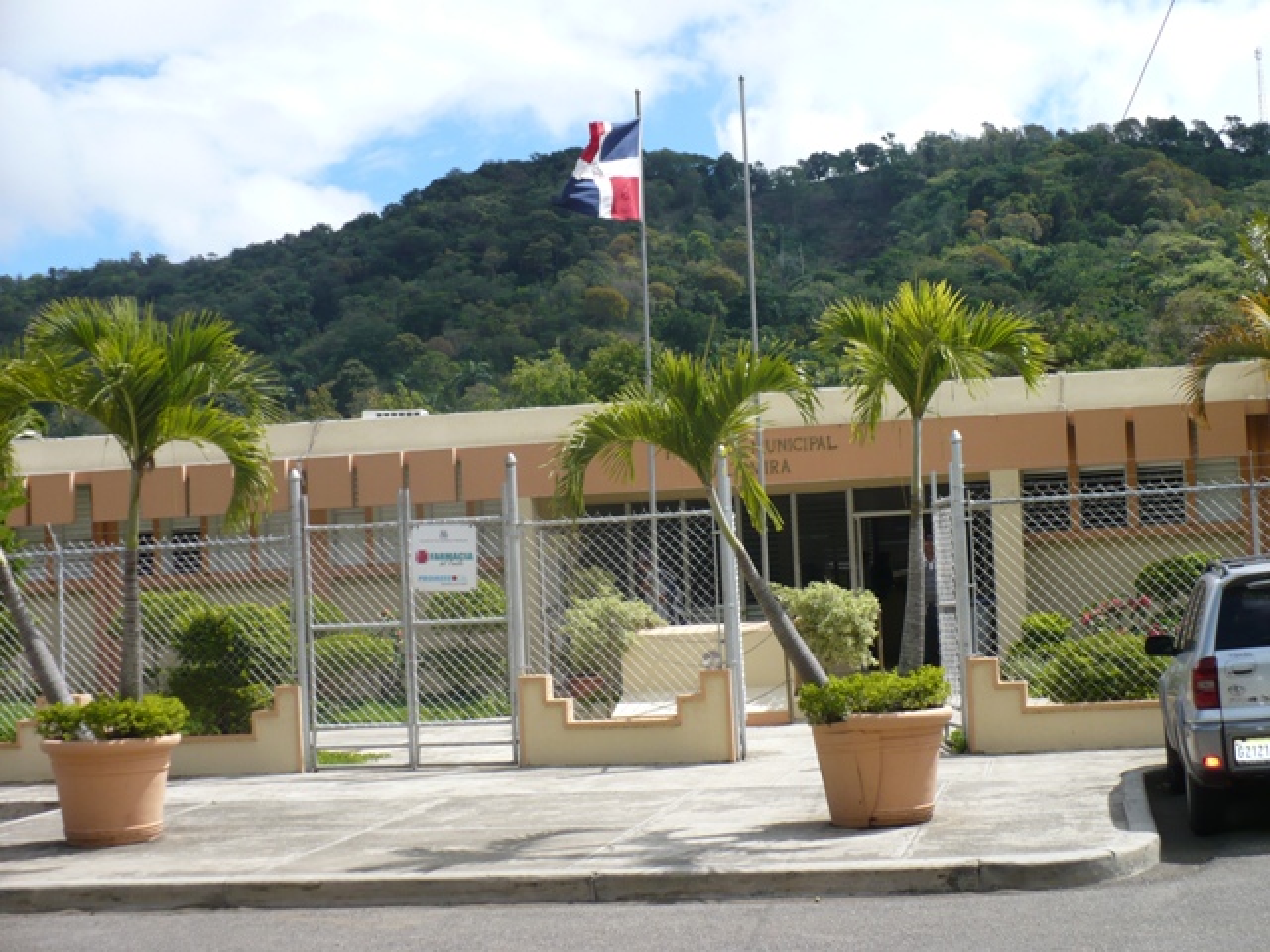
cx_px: 635
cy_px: 476
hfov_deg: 32.2
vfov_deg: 24.4
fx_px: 2201
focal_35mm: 60
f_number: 3.1
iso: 100
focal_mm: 9.9
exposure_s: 1/1300
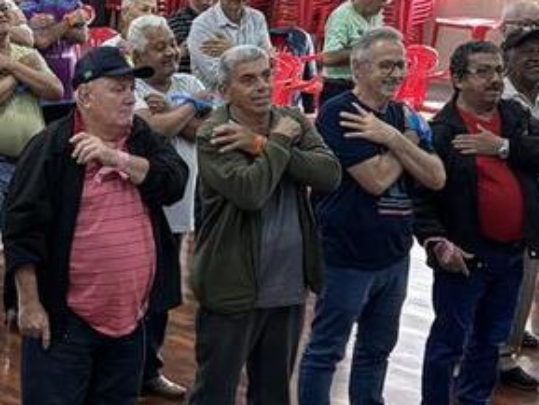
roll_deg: -0.1
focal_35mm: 108
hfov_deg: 16.9
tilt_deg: -14.0
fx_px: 1682
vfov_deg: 13.7
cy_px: 230
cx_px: -209
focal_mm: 5.96
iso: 160
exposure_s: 1/60
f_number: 1.6
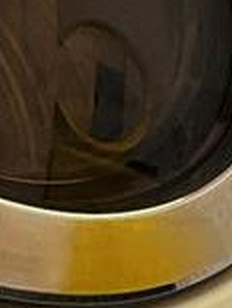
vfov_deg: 16.2
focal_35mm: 109
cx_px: 576
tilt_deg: -2.1
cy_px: 486
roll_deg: +0.5
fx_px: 971
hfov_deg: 11.2
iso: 250
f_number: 2.2
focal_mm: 2.22
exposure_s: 1/120
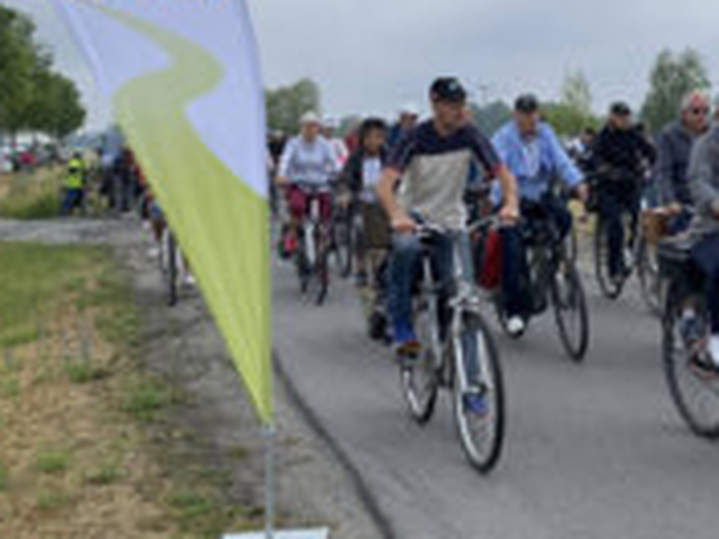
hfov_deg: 31.4
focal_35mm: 59
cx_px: 625
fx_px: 1225
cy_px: 69
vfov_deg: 24.2
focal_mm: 4.2
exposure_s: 1/2105
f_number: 1.8
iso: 32
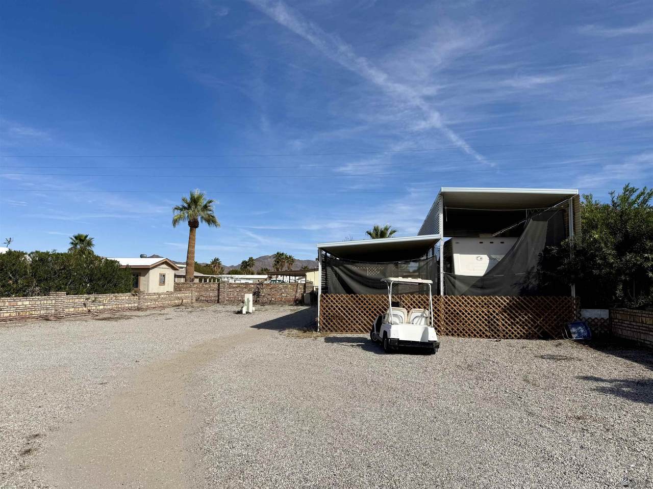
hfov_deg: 71.6
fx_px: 453
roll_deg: -1.0
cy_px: 244
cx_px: 326
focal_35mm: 24
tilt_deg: +5.0
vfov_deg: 56.8
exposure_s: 1/8130
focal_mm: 6.76
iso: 80
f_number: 1.78
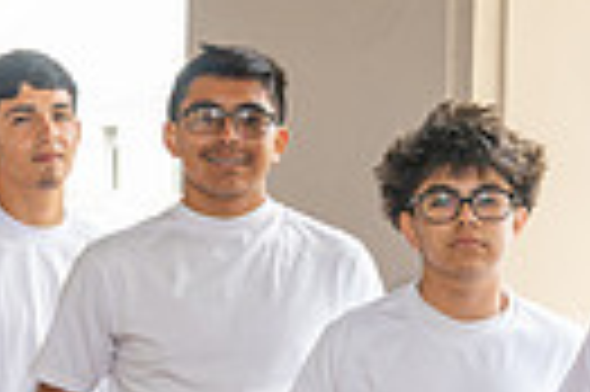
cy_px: 509
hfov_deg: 12.5
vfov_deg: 8.2
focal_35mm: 164
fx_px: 2684
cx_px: 217
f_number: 4.5
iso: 500
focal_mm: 32.5
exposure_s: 1/200
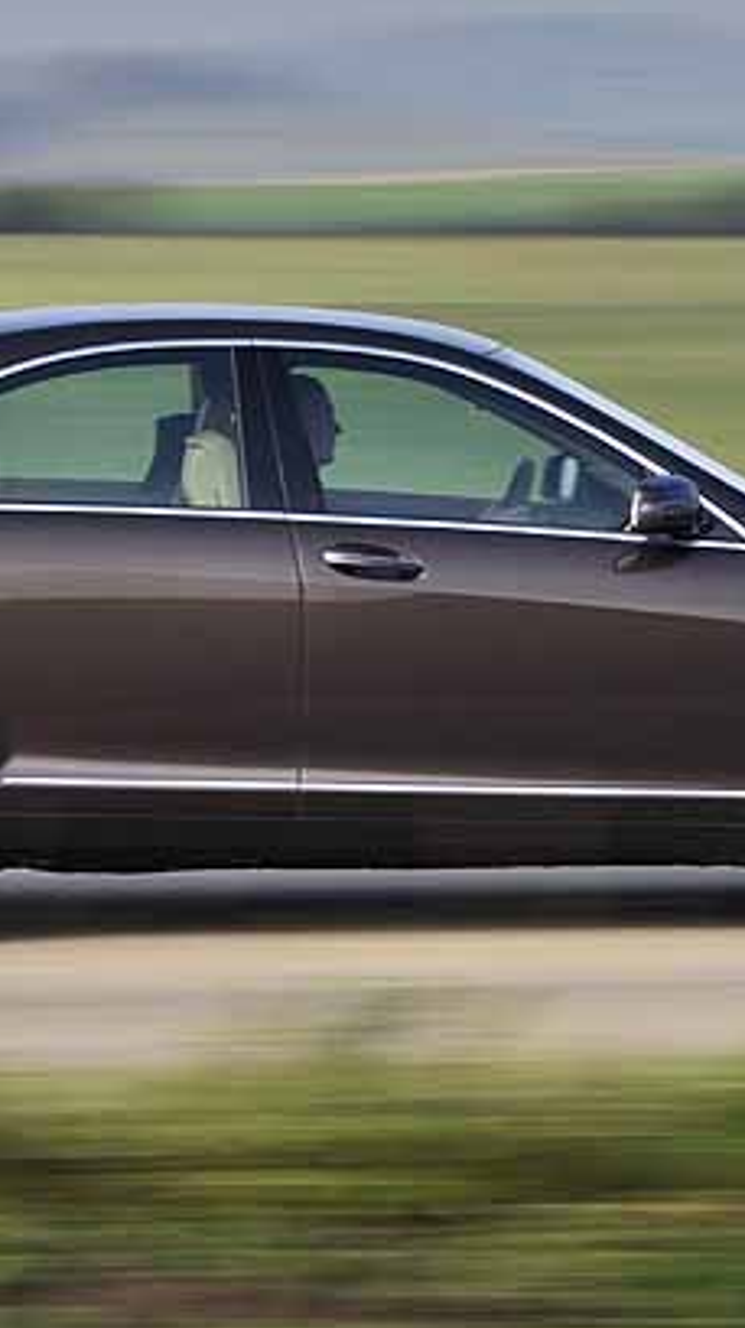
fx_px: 11046
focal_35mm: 314
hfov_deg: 3.9
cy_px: 539
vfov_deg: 6.9
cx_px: 361
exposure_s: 1/50
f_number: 20
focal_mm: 102
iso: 200
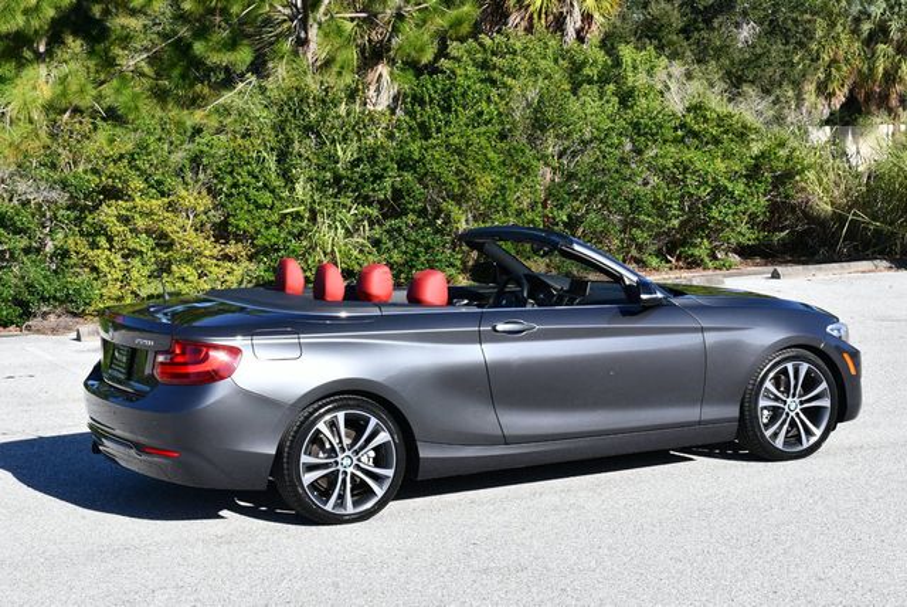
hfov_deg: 29.6
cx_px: 454
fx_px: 1715
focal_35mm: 68
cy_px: 304
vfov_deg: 20.1
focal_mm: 34
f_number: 8
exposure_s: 1/250
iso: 160
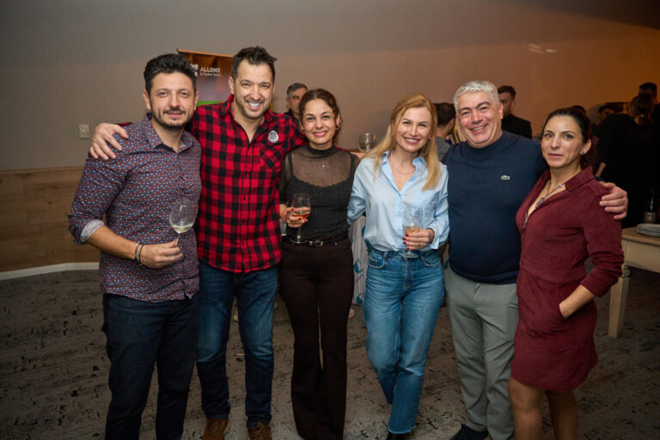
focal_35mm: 28
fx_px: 513
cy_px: 220
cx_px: 330
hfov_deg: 65.5
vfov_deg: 46.4
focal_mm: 28
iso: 5000
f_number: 2.8
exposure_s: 1/100
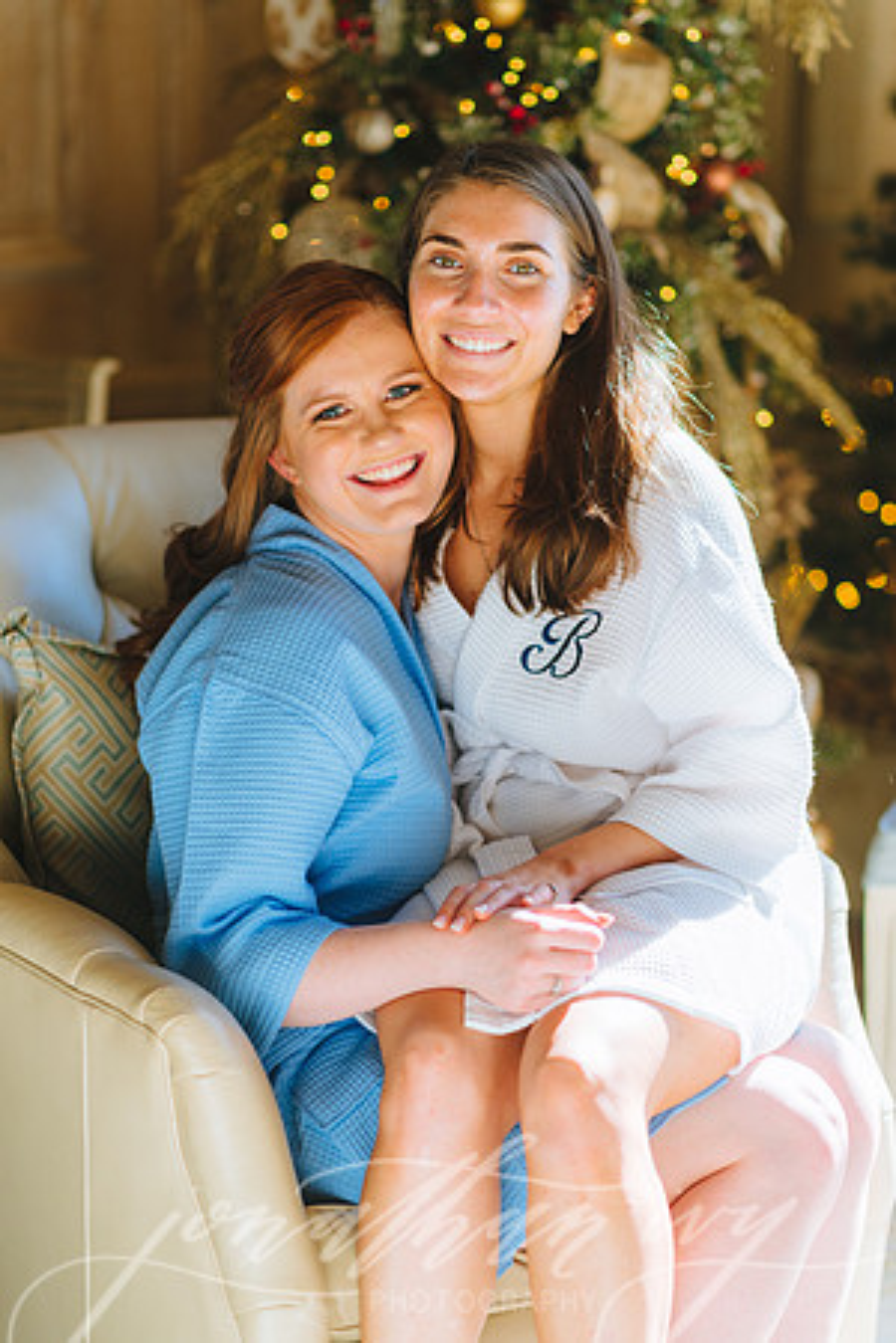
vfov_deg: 23.9
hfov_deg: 16.1
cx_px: 448
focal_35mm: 85
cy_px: 672
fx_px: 3173
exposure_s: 1/500
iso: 200
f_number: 2.2
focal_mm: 85
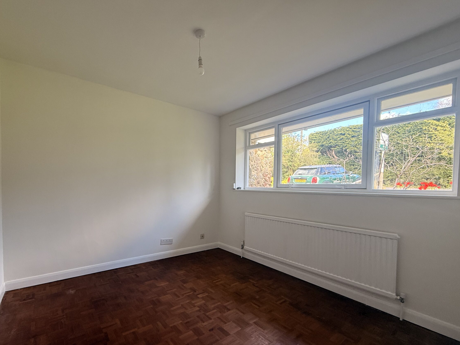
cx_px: 199
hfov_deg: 93.9
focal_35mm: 16
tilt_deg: -1.5
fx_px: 213
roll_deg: -1.2
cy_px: 193
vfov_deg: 77.8
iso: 125
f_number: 2.2
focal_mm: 2.22
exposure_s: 1/99
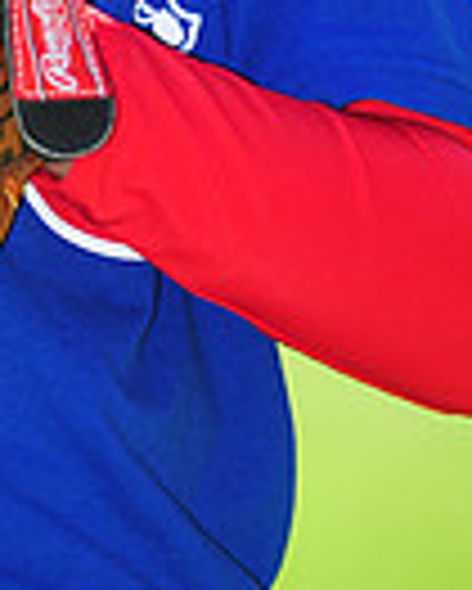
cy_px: -549
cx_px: -265
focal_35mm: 829
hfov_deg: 1.9
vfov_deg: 2.3
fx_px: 14459
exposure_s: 1/500
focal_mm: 200
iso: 200
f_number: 4.5
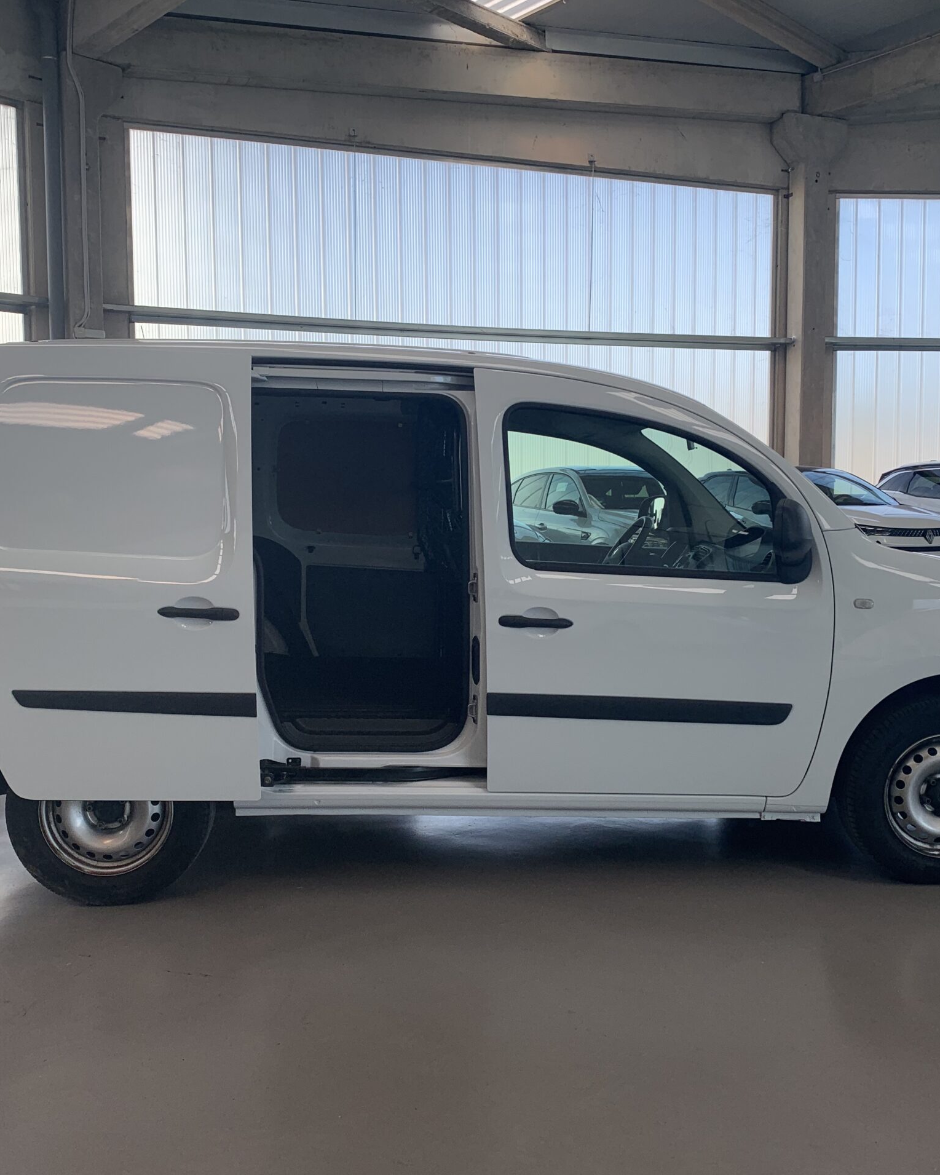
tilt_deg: -3.3
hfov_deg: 43.4
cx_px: 481
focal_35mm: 34
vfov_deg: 52.8
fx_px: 1182
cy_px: 590
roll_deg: -0.7
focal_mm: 4.25
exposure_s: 1/546
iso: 25
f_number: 1.8
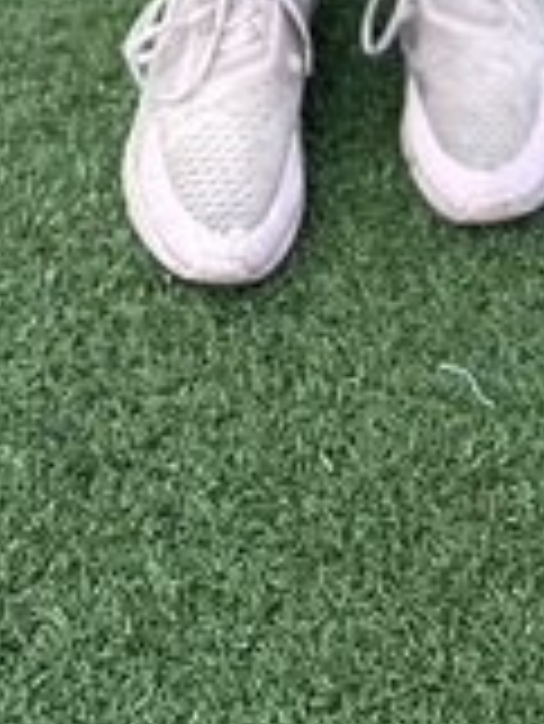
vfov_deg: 9.5
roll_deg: -0.9
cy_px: -1484
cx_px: 432
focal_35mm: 161
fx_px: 3369
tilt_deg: -18.7
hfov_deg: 9.2
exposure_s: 1/1621
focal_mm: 5.7
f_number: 1.5
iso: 50
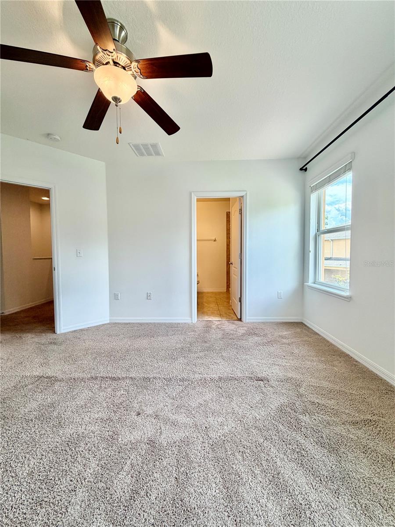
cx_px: 198
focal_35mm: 14
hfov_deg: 85.7
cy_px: 264
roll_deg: +0.7
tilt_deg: -2.2
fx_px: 213
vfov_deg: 102.1
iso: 80
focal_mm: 2.22
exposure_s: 1/120
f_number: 2.2
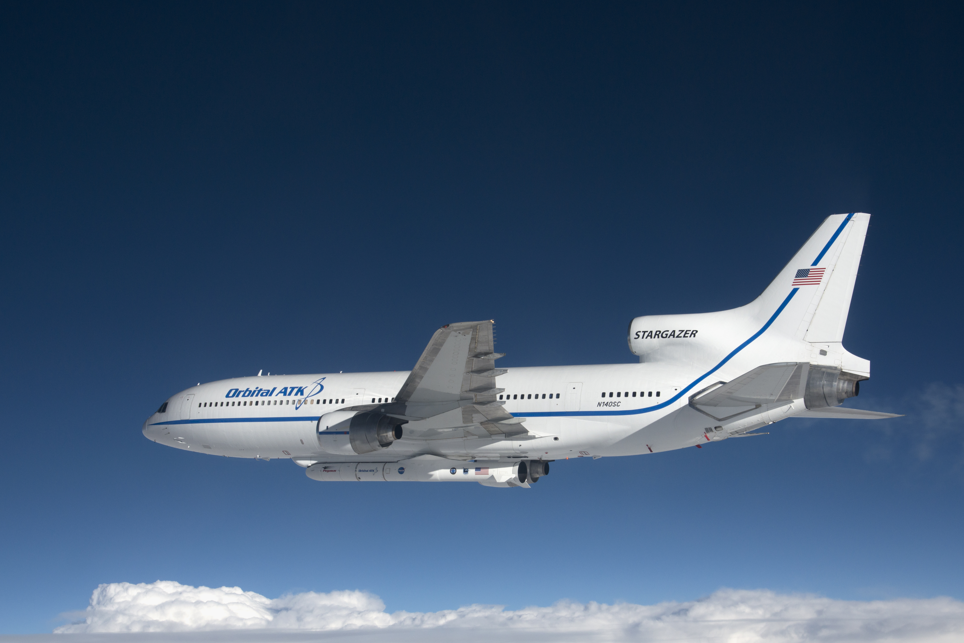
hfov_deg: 33.4
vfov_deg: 22.6
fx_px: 1607
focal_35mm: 60
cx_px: 462
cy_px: 394
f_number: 11
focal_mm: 48
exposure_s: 1/1250
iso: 320
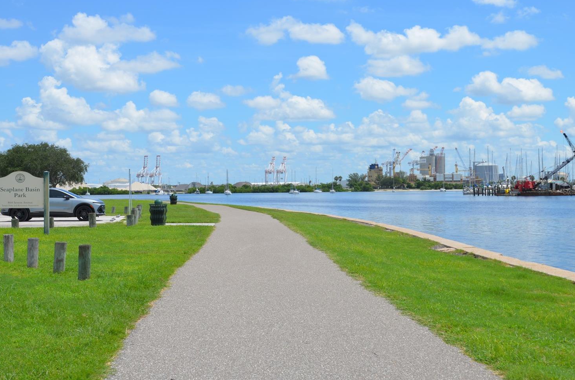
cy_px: 191
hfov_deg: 34.8
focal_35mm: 58
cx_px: 283
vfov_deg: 23.4
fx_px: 917
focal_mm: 35
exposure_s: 1/320
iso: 100
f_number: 9
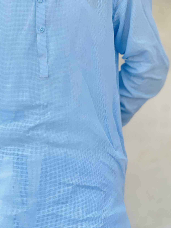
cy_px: -34
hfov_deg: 9.4
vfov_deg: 12.3
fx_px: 1041
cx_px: 50
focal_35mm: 158
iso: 32
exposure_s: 1/355
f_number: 2.2
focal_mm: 7.5
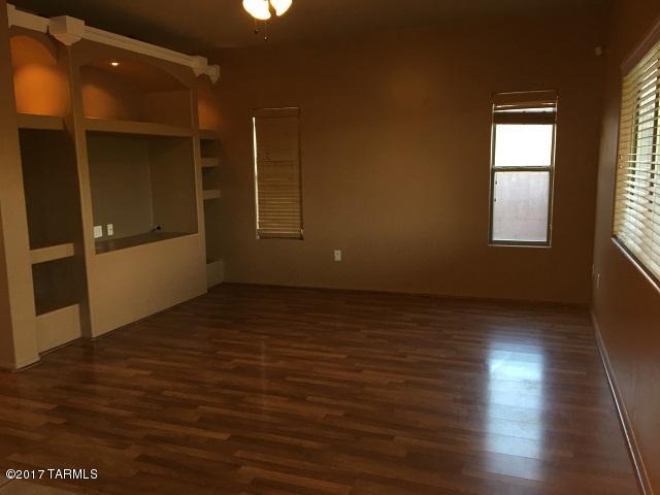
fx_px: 553
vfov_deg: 48.2
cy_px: 248
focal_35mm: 29
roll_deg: +1.0
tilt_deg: -9.1
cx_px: 330
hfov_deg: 61.7
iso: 80
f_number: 2.2
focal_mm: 4.15
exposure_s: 1/30
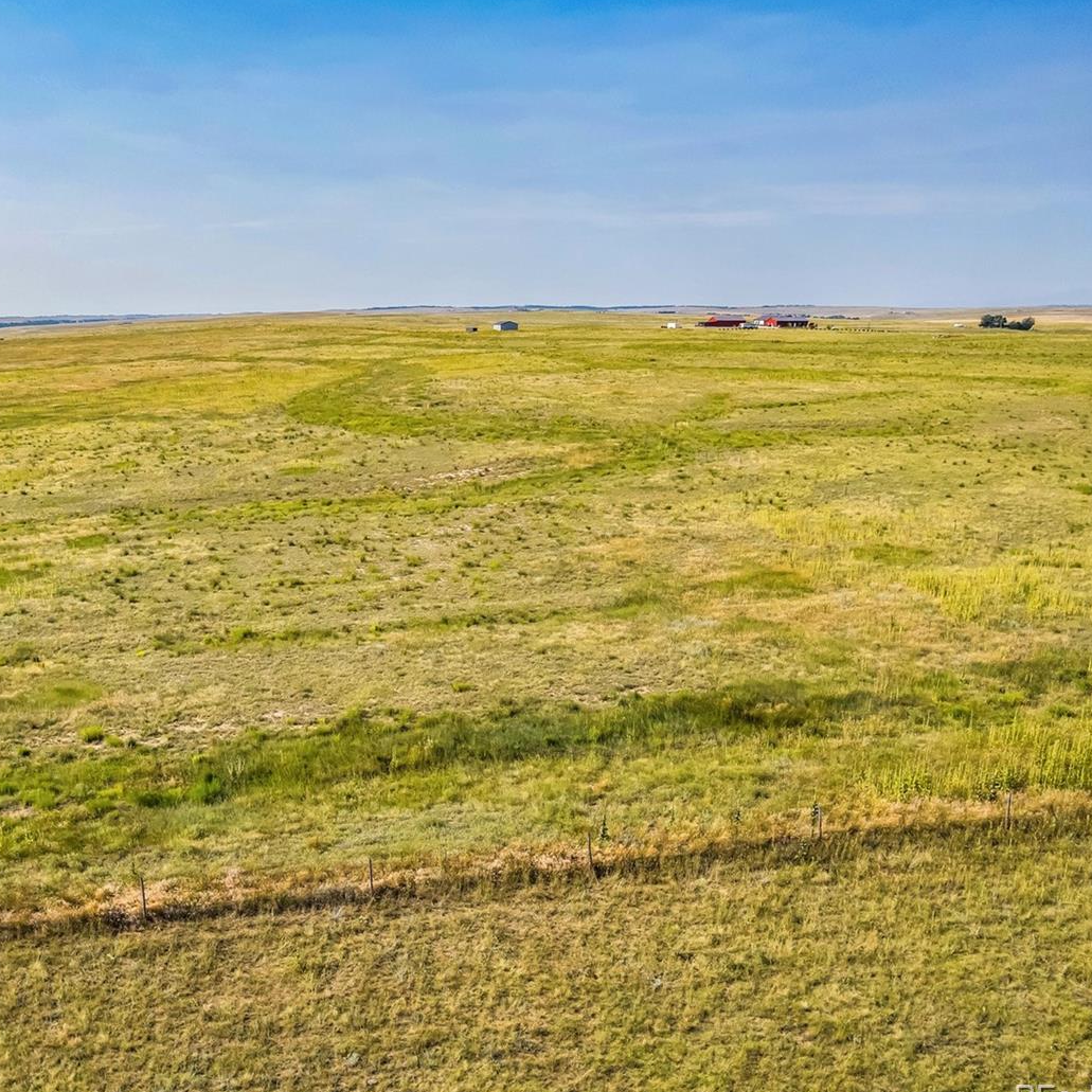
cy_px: 554
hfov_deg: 54.2
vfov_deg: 55.6
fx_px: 1035
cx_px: 339
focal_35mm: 29
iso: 100
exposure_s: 1/2000
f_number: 2.8
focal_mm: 8.38
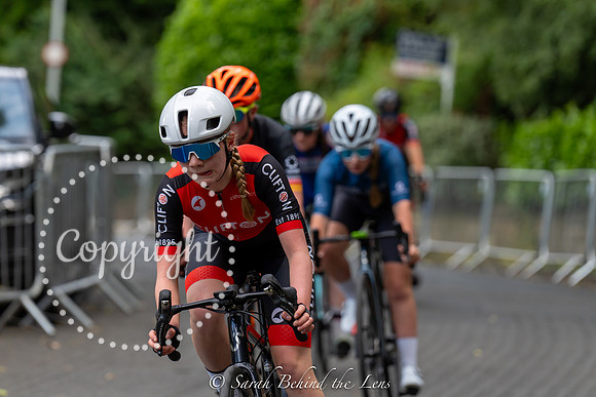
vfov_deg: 6.2
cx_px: 208
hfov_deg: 9.2
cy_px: 139
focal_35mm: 222
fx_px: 3682
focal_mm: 171
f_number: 3.5
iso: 320
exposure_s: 1/640
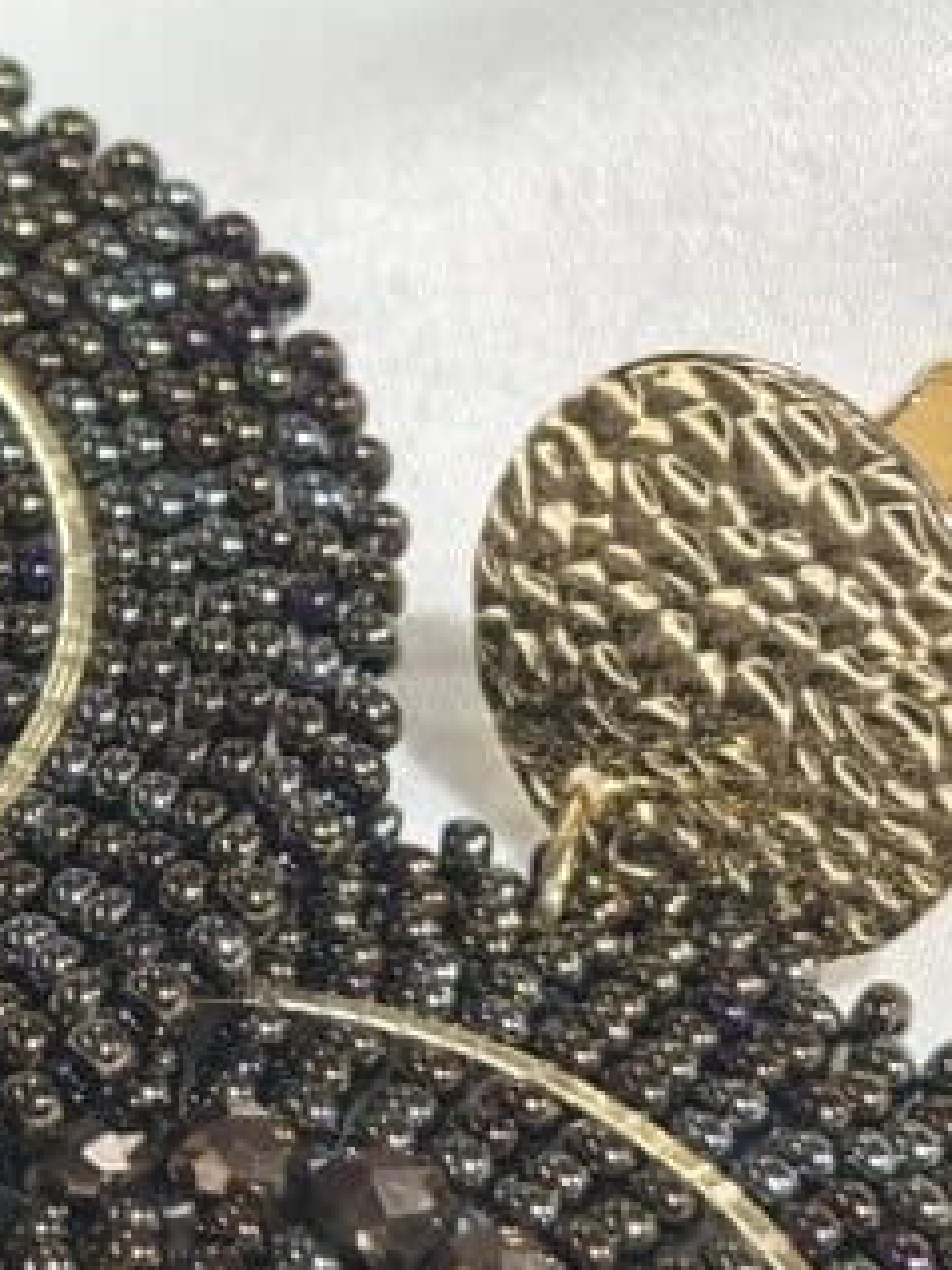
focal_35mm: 167
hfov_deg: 8.8
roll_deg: +5.7
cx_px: -123
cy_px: 677
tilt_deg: -32.0
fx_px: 6128
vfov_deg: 11.8
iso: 32
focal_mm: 5.96
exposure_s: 1/129
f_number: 1.6
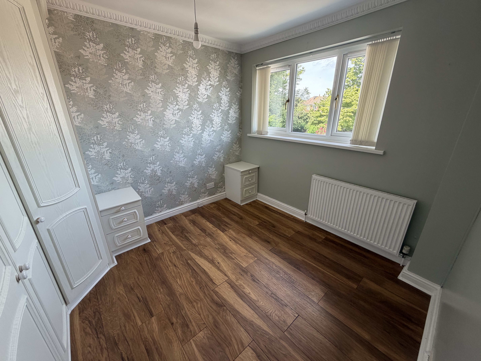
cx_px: 240
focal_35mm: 14
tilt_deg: -18.7
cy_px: 180
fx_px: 195
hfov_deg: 102.1
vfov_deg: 85.7
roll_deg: +0.3
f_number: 2.2
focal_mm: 2.22
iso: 125
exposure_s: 1/121
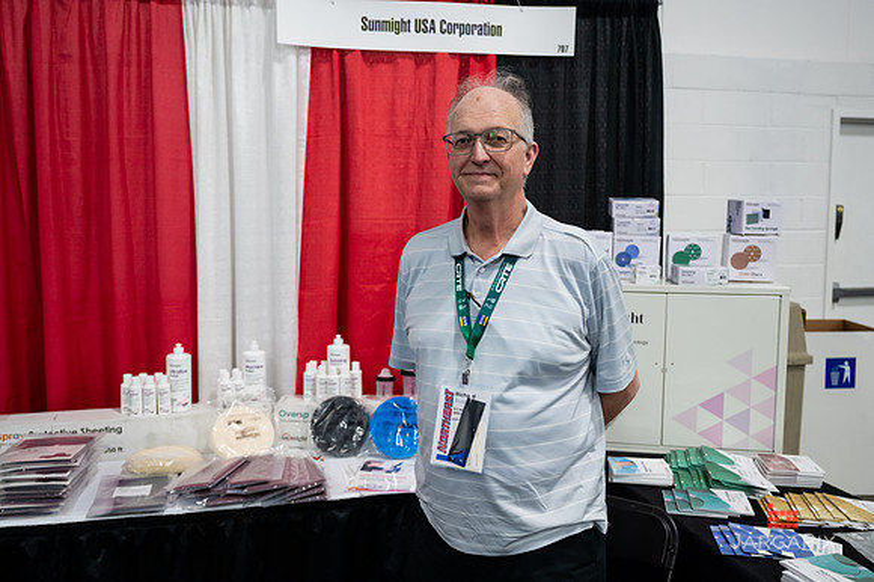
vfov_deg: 41.2
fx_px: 773
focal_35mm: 32
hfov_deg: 58.9
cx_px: 437
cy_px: 276
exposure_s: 1/250
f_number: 3.2
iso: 2500
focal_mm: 29.5
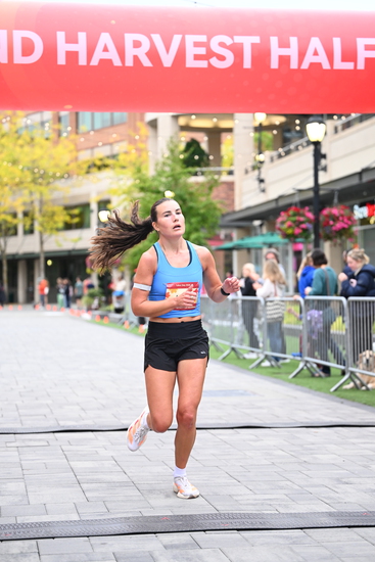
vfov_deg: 26.3
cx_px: 188
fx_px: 1202
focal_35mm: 77
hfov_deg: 17.7
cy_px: 281
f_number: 2.8
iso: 1600
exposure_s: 1/800
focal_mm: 77
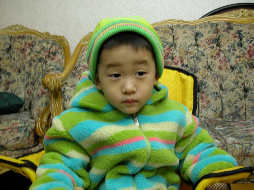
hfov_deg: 54.0
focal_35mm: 34
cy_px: 95
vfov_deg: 41.8
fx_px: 249
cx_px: 127
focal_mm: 8.9
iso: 152
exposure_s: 1/4
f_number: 2.8
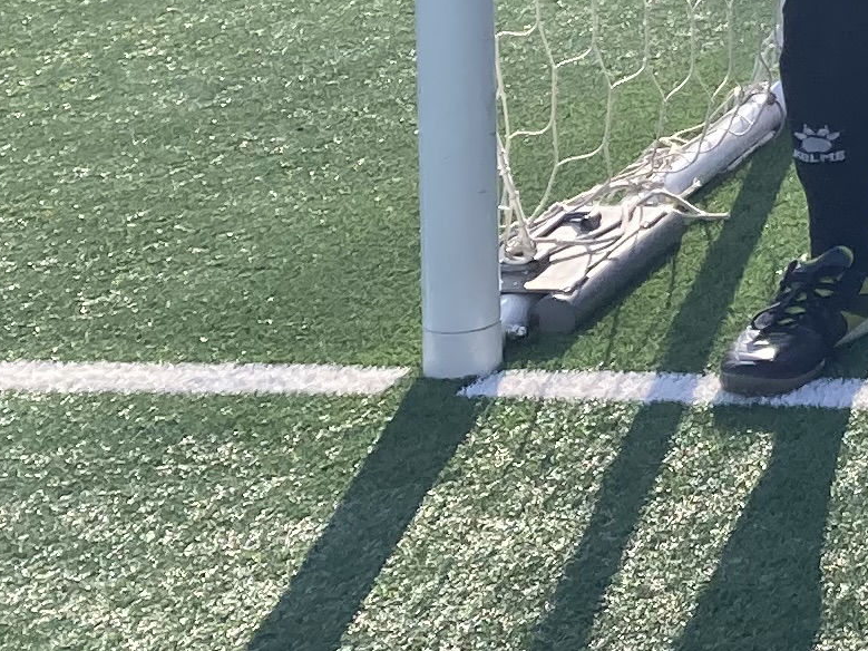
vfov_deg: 9.7
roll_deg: -0.6
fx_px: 3635
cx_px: 1930
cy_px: -548
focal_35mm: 145
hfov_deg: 11.7
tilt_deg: -4.9
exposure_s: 1/1297
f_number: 1.8
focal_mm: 3.99
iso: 20
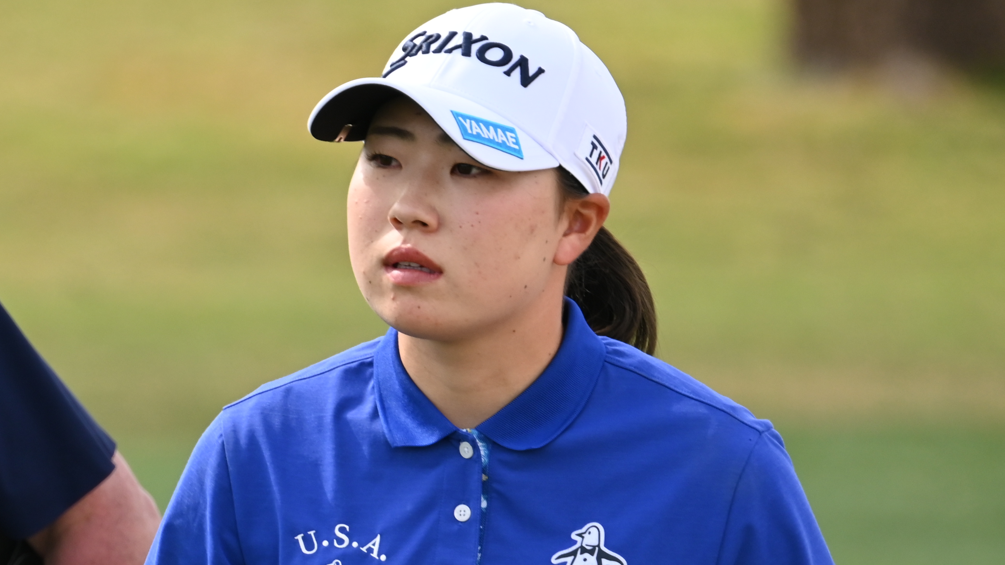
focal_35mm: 1349
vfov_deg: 0.9
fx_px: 35948
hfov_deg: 1.6
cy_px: 467
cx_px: 356
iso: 250
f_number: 5.6
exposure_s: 1/640
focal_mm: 400
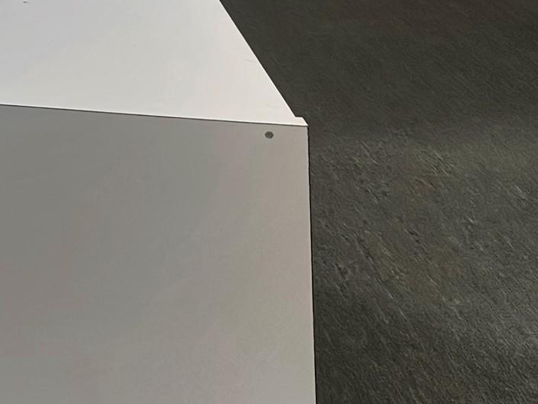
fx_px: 1088
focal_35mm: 70
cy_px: -88
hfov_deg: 23.4
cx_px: -222
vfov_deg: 19.7
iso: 80
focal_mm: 6.86
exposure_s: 1/527
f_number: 1.78
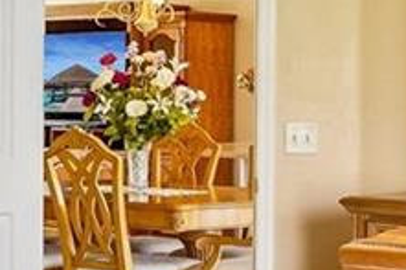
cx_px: 395
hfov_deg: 16.4
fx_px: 1386
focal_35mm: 123
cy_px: 125
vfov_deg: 11.1
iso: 400
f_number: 9
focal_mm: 17
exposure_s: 1/10
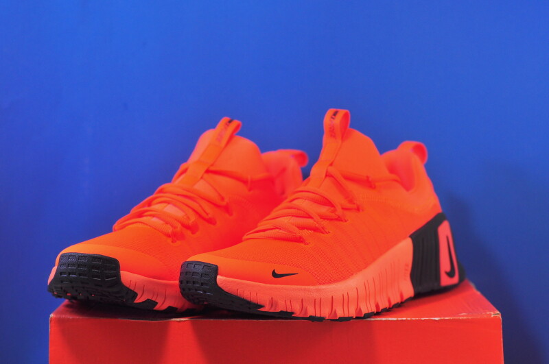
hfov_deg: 27.0
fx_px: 1142
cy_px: 182
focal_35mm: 75
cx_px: 274
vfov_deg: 18.1
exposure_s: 1/250
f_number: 3.2
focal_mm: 50
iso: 250
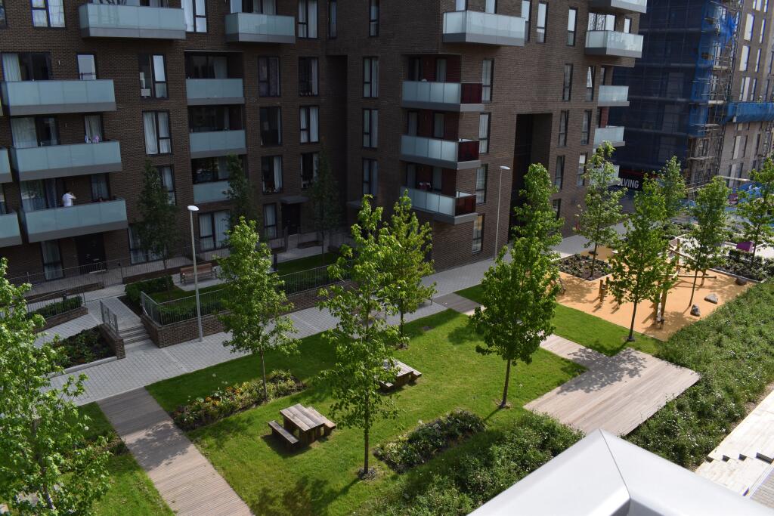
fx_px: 581
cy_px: 258
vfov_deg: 47.9
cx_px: 387
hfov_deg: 67.4
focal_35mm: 27
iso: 100
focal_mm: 18
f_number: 9
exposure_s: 1/200
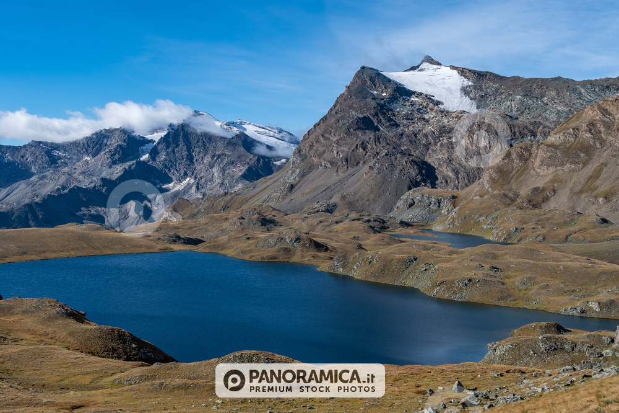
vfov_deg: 30.8
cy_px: 206
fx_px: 748
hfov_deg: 45.0
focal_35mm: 44
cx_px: 310
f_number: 9
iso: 100
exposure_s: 1/320
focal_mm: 29
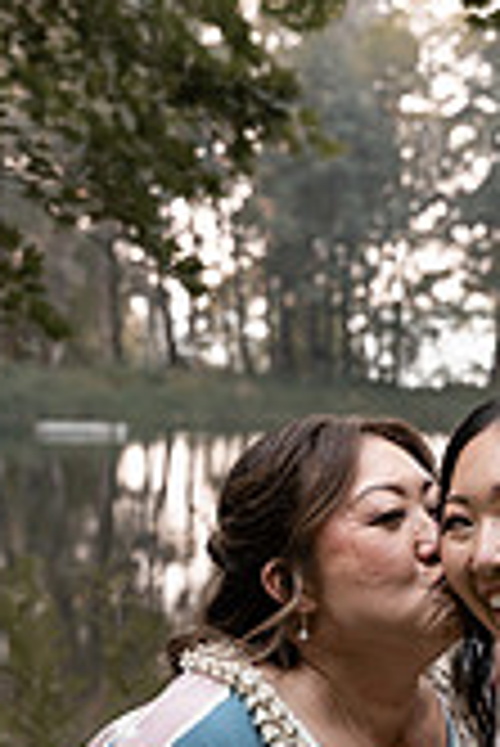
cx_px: 401
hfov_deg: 14.8
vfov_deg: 21.5
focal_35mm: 92
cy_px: 706
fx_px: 1913
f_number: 3.5
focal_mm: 34
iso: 200
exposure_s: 1/320
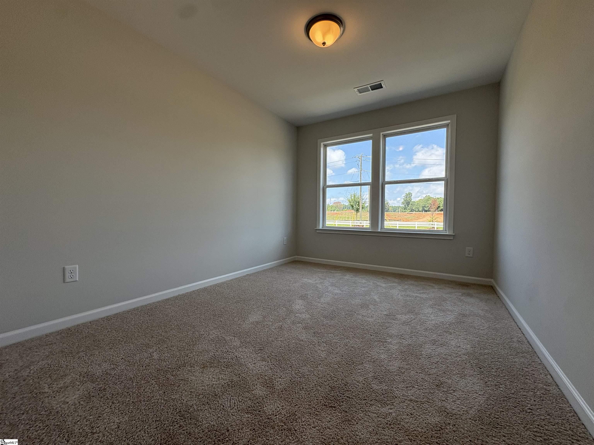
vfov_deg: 85.7
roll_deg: -0.4
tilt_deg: -1.7
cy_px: 222
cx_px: 297
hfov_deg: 102.1
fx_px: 240
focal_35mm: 14
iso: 64
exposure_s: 1/295
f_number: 2.2
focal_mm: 2.22
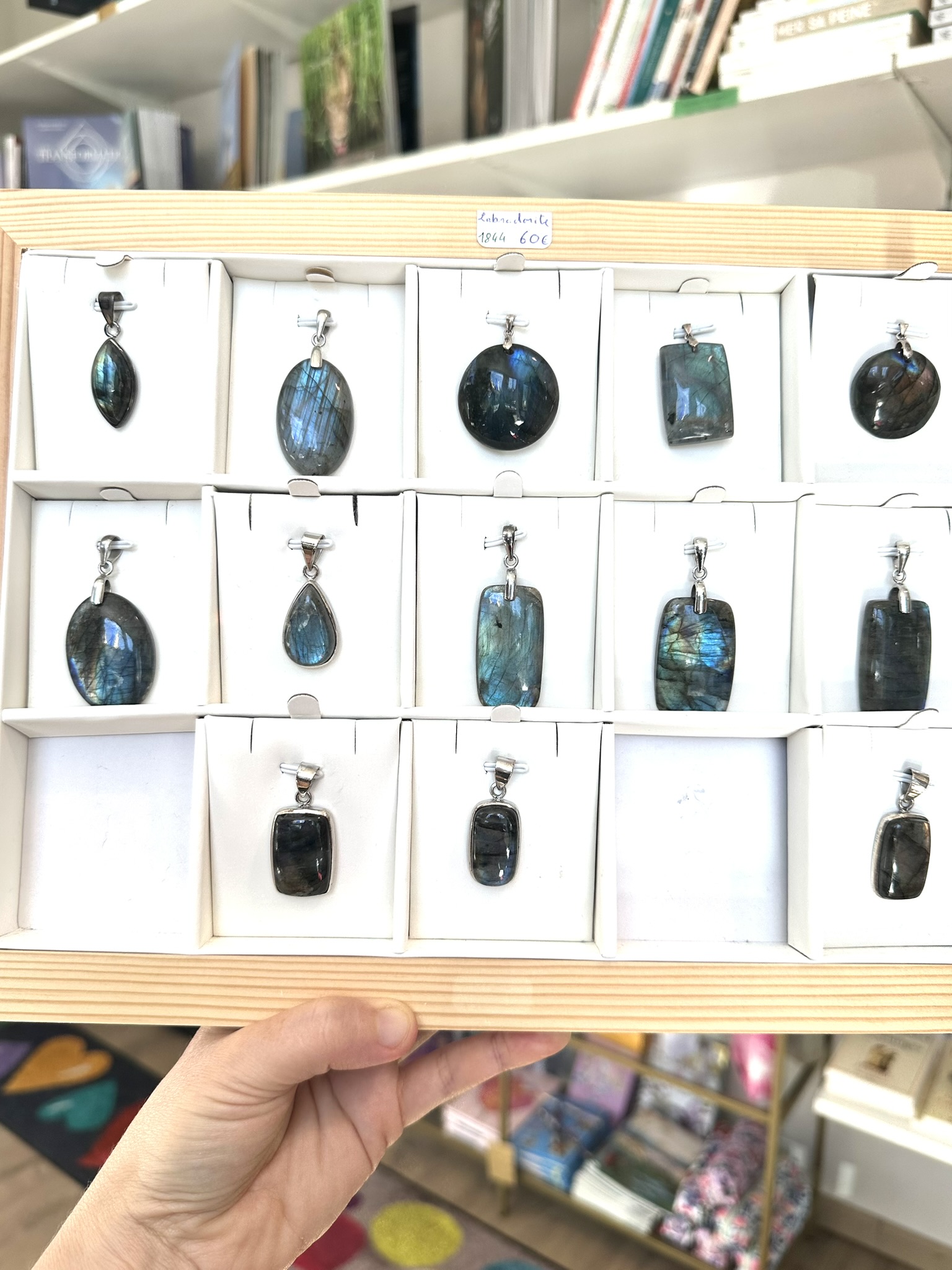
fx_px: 880
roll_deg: -1.6
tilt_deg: -9.5
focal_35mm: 24
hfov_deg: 56.8
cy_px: 635
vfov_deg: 71.6
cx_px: 476
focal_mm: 6.86
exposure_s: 1/558
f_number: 1.78
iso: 80
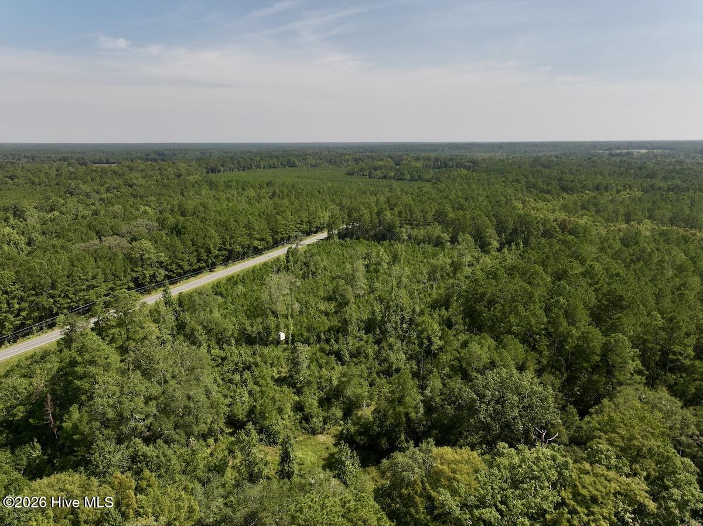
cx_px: 352
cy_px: 263
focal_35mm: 24
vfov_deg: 56.8
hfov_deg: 71.6
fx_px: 487
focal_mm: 12.29
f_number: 2.8
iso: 100
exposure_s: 1/160
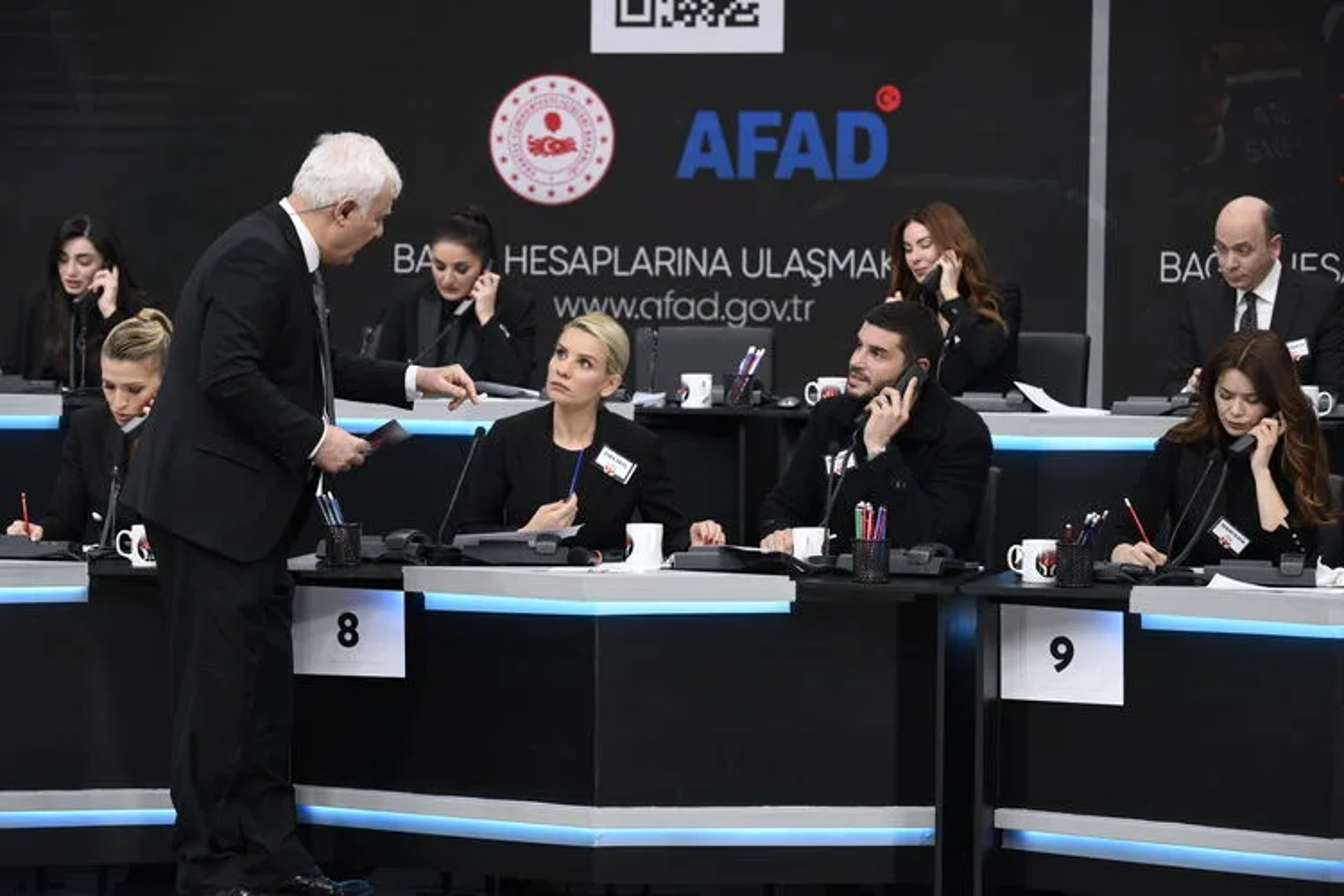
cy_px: 448
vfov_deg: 12.5
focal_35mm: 110
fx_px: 4106
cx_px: 672
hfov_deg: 18.6
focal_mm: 110
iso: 800
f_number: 5
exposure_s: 1/200
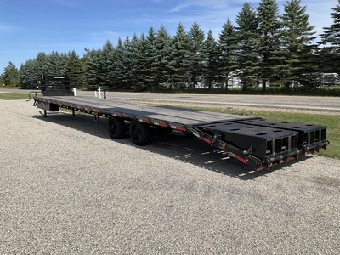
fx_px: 285
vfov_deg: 48.2
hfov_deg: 61.7
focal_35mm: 29
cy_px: 128
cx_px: 170
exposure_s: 1/2320
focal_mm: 3
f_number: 1.8
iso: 25
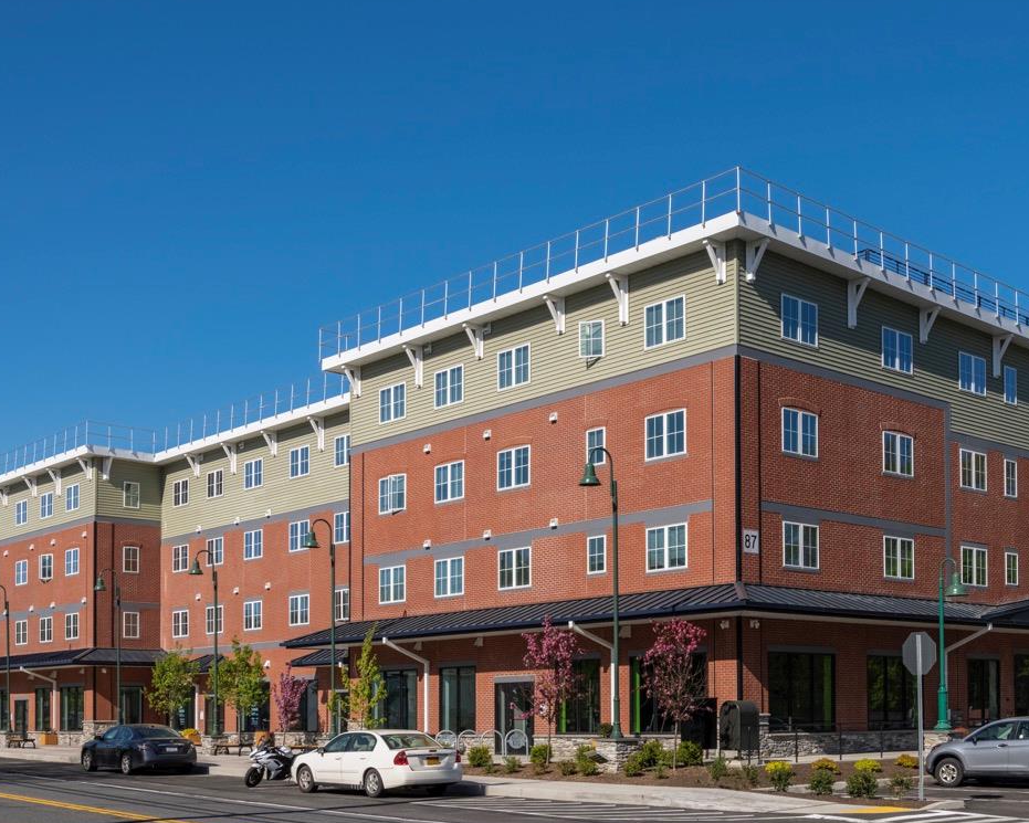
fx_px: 1218
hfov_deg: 45.6
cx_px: 610
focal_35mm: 40
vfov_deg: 37.3
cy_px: 403
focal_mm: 31
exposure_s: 1/4000
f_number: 11
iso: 250
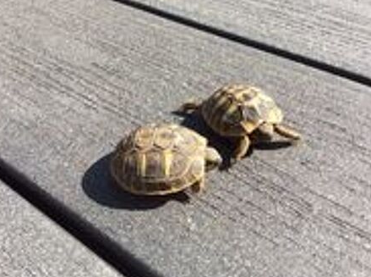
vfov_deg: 40.5
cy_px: 149
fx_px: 374
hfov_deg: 52.7
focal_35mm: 35
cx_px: 172
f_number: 2.4
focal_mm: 3.3
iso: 32
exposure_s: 1/880
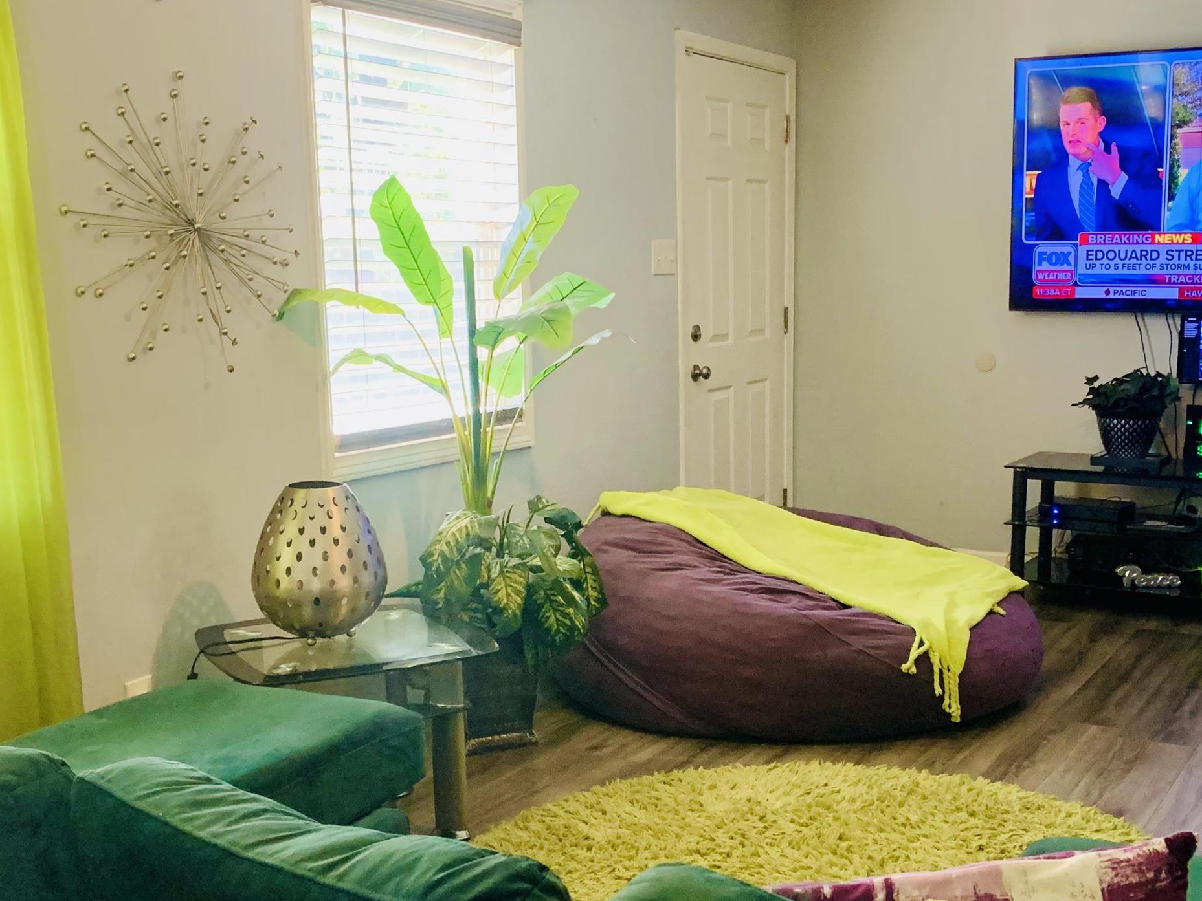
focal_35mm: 43
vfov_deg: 33.5
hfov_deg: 43.8
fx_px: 1493
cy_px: 537
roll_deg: +1.5
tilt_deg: -10.5
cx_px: 648
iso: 320
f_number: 1.8
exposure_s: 1/60
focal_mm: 4.25
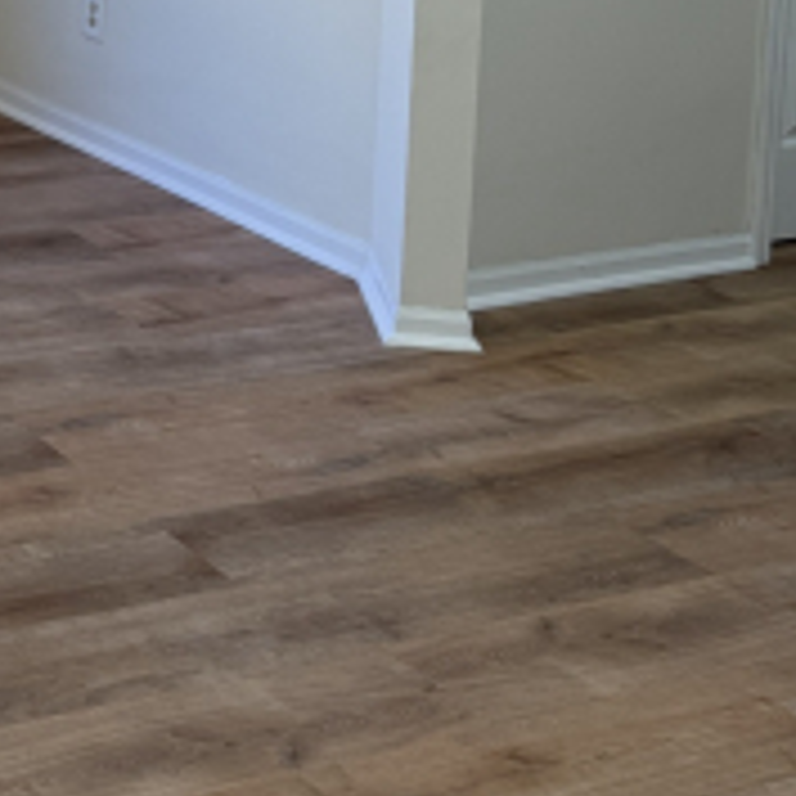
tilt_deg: -4.0
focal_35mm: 80
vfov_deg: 19.9
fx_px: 2081
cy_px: -241
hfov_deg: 19.5
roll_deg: -0.8
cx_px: -319
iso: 80
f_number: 1.78
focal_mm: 6.76
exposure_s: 1/174
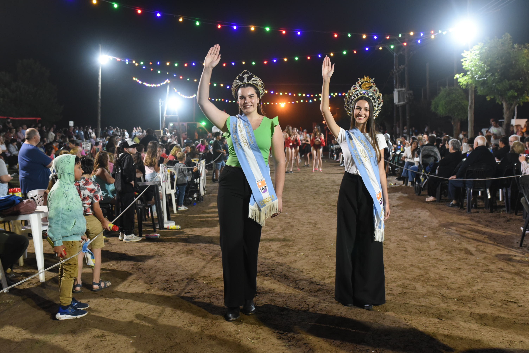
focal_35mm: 35
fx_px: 514
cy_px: 176
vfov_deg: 37.9
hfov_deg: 54.4
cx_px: 264
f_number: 5
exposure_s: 1/50
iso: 3200
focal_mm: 35
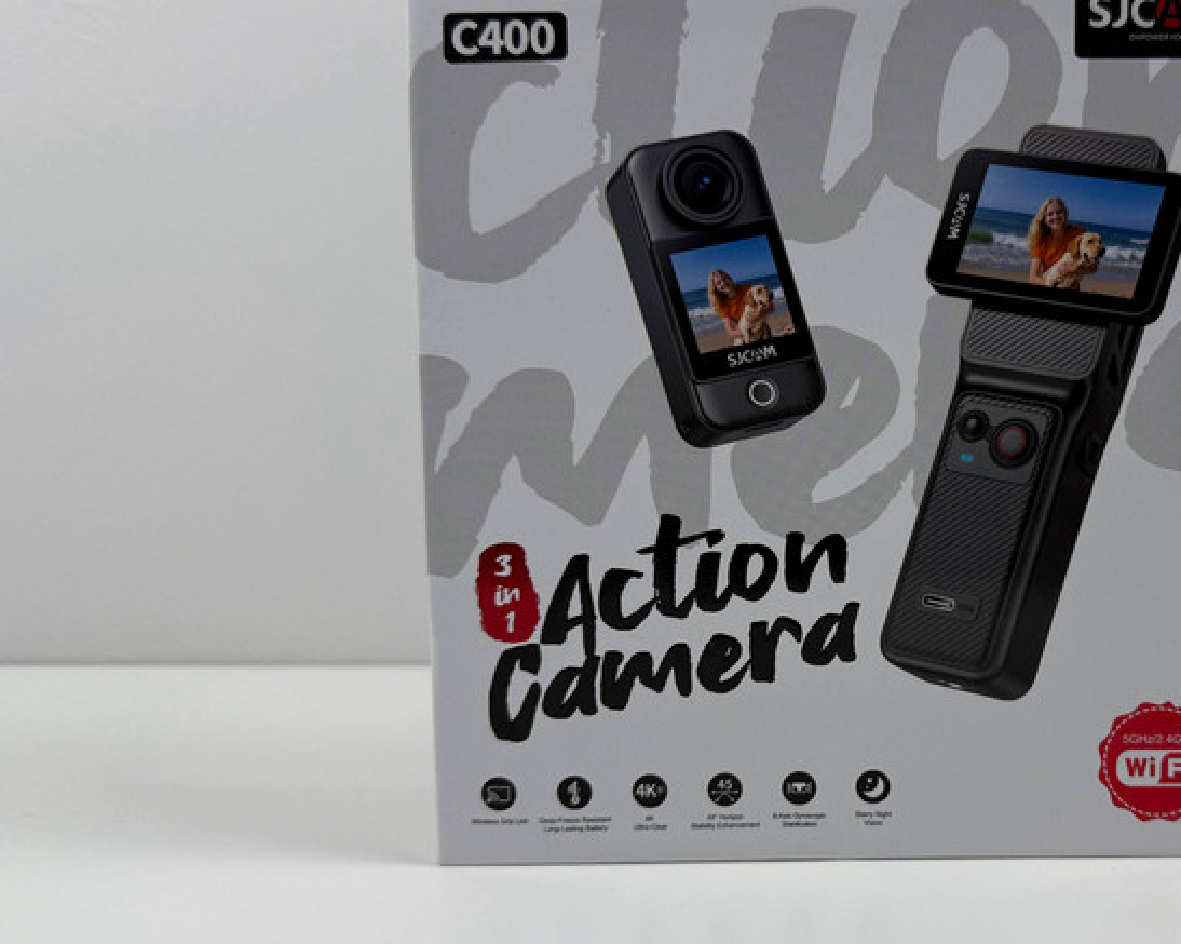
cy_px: 486
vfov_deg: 41.1
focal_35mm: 36
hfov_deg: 48.4
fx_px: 1258
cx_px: 881
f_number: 1.78
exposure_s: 1/448
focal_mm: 6.76
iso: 80
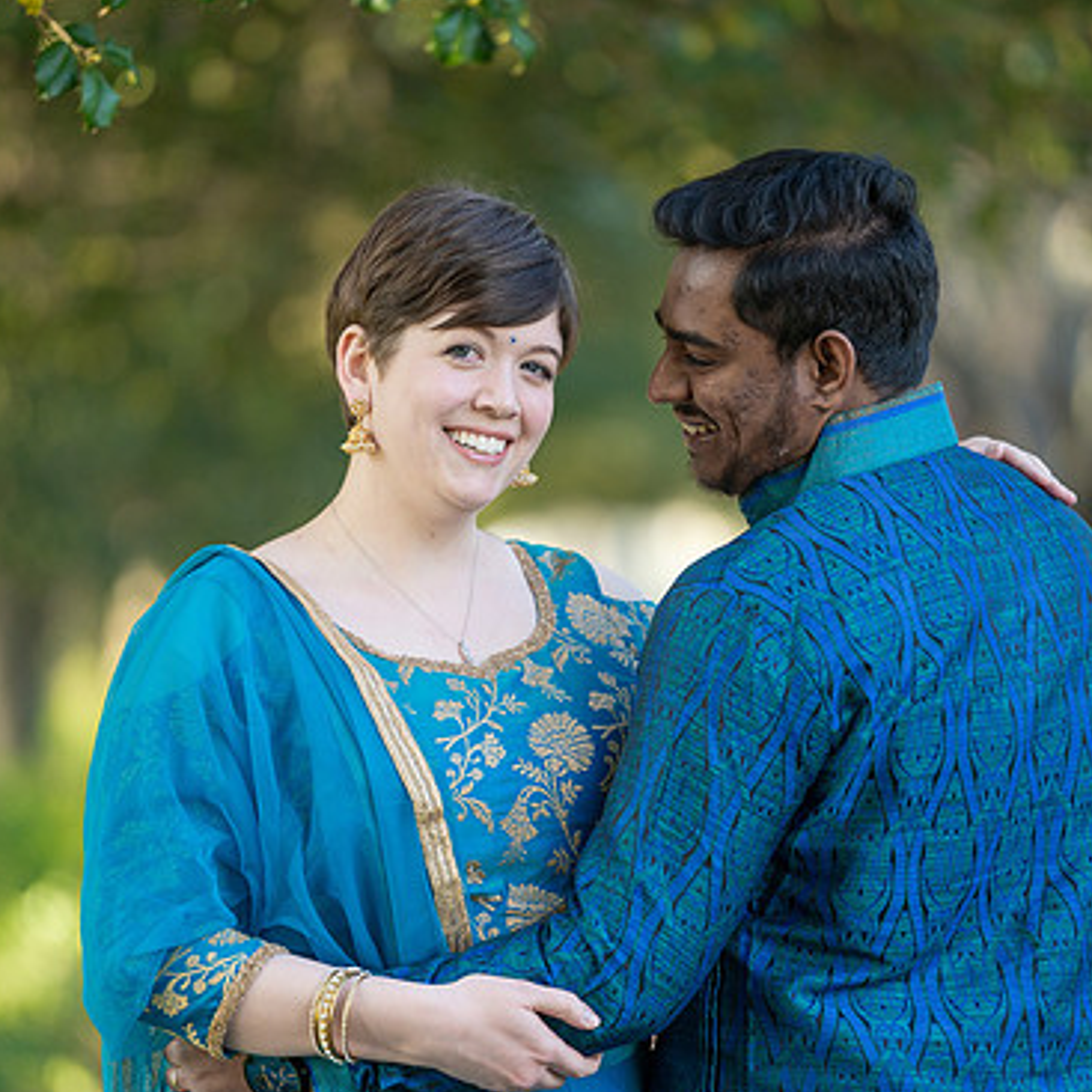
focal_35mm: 289
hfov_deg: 6.1
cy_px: 579
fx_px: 10315
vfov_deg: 6.1
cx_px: 566
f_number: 2.8
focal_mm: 200
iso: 200
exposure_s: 1/200
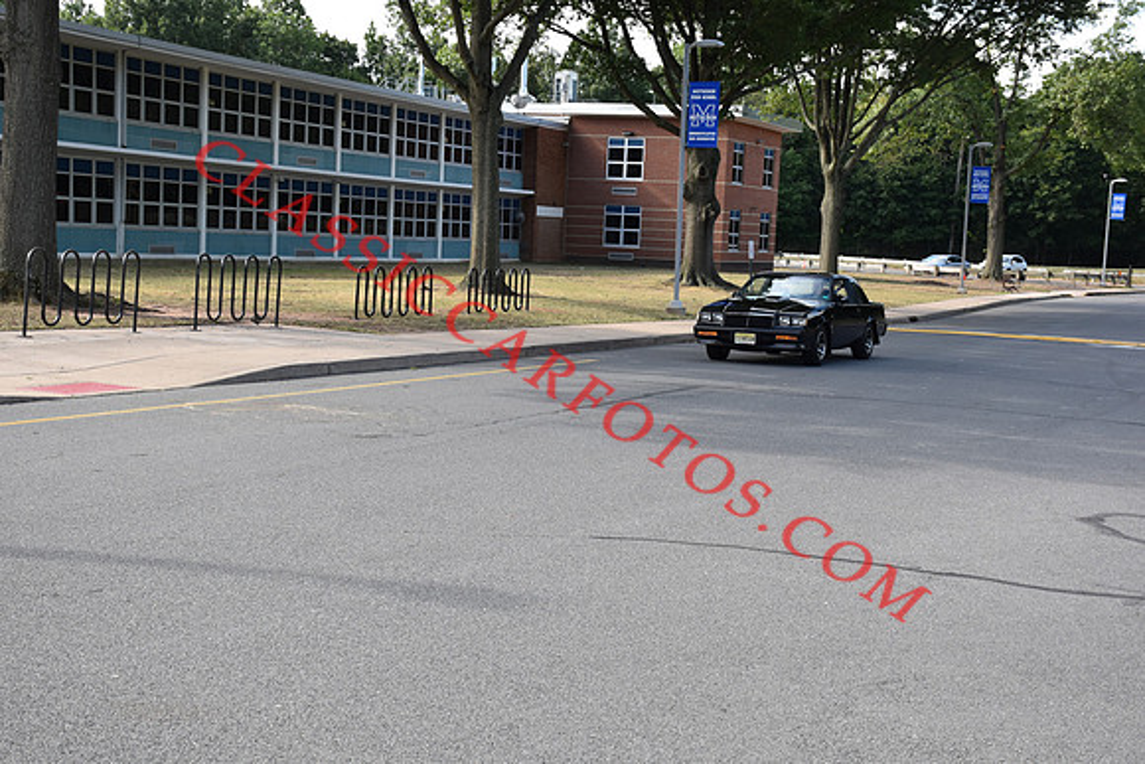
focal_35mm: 60
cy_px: 382
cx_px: 572
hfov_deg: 33.4
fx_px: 1909
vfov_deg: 22.6
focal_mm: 40
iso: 400
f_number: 7.1
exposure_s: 1/200
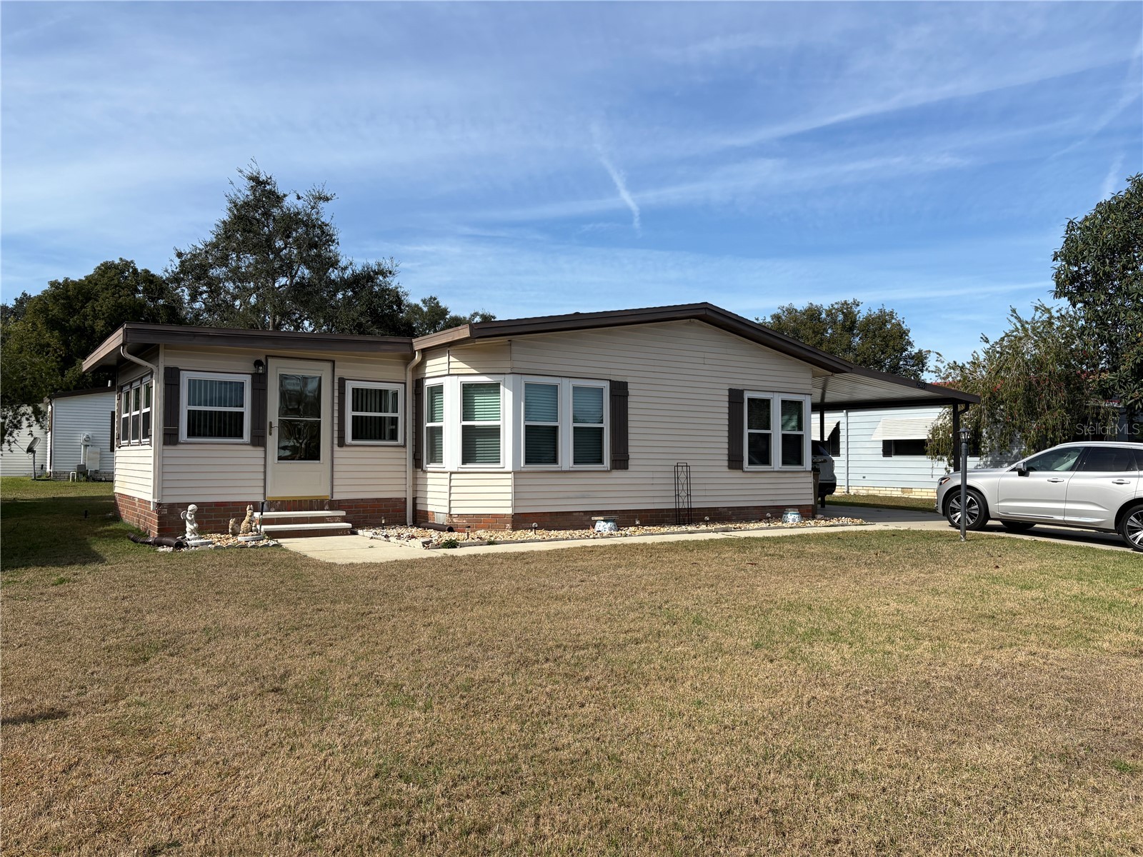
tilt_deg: +2.5
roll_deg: -0.5
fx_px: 859
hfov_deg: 67.3
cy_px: 428
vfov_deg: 53.1
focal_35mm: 26
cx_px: 572
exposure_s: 1/3831
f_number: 1.6
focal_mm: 5.96
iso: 50
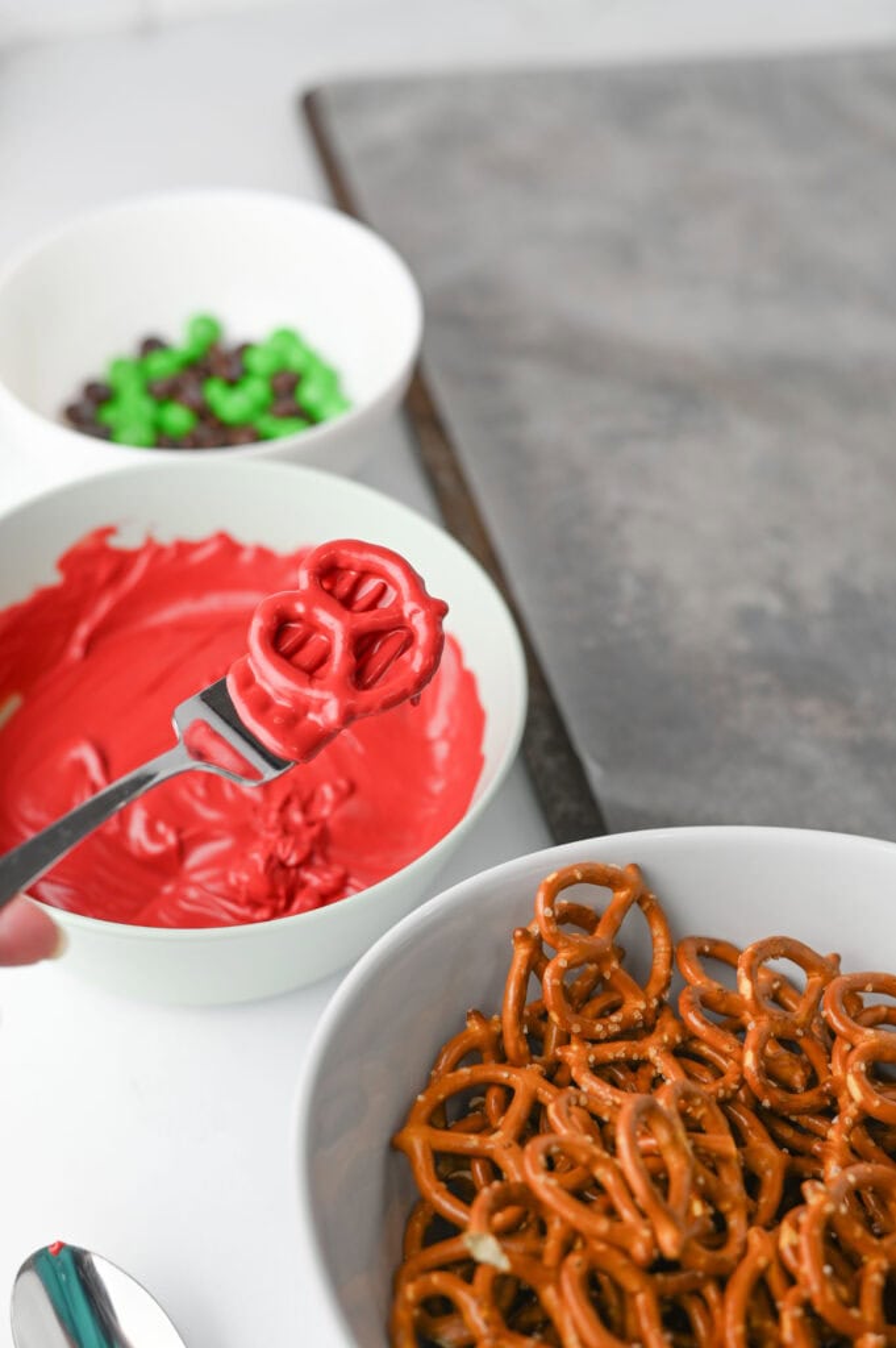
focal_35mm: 50
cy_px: 674
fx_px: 1870
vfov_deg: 39.6
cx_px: 448
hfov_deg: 26.9
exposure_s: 1/100
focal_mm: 50
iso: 250
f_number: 4
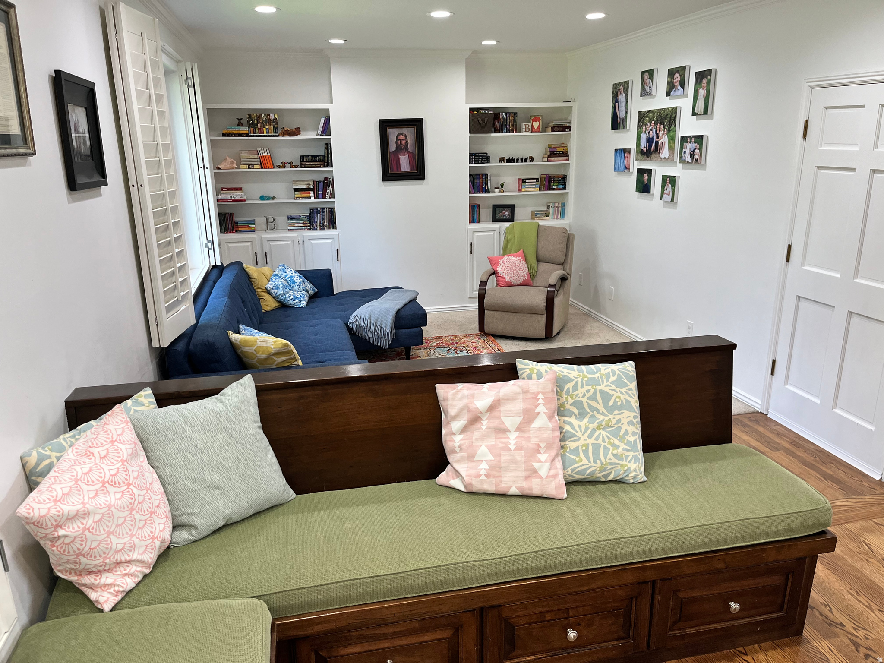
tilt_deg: -18.2
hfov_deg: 67.3
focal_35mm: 26
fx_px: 664
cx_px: 442
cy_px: 332
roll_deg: +0.7
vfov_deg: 53.1
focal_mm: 5.1
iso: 100
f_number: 1.6
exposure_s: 1/120
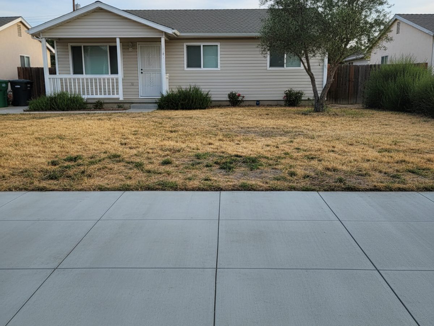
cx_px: 217
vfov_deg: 53.1
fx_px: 326
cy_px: 163
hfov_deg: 67.3
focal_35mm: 26
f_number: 1.5
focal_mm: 5.7
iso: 724
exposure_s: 1/1367
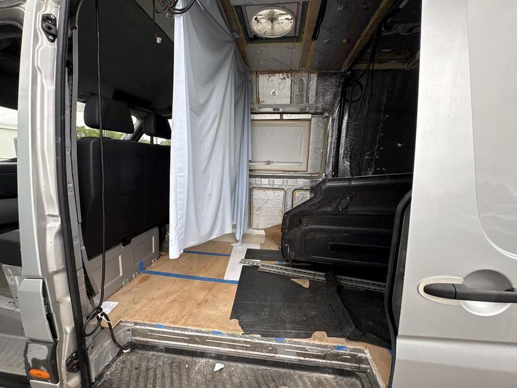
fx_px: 209
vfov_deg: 85.7
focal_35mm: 14
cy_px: 194
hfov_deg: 102.1
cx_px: 258
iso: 64
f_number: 2.2
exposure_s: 1/228
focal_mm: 2.22
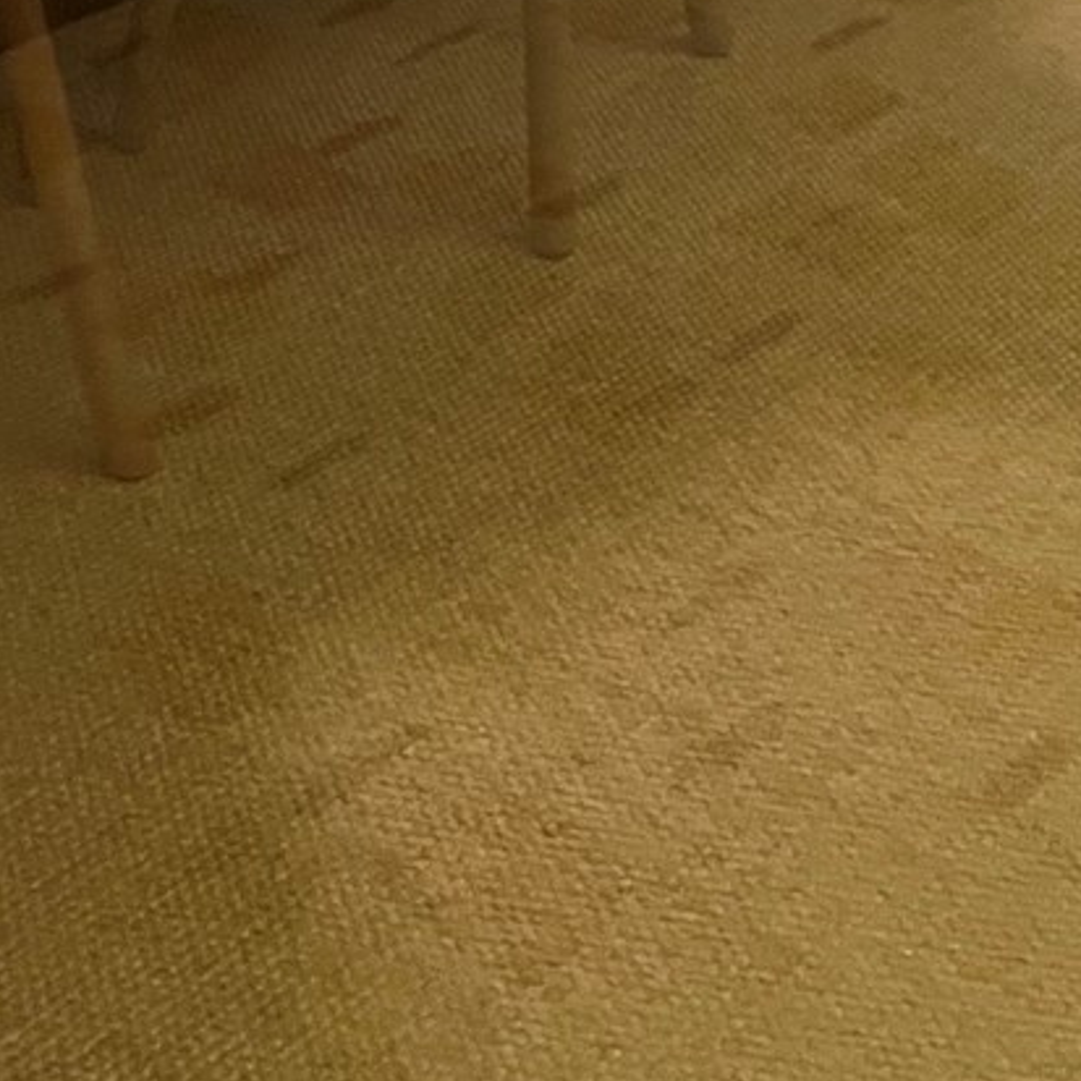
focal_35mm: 89
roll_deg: +0.4
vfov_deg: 16.9
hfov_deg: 19.4
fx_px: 3144
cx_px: 270
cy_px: -709
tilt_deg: -16.6
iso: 640
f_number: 1.5
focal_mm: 5.7
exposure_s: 1/30
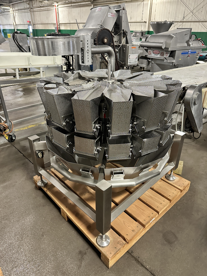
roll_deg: -2.2
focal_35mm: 24
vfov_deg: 71.6
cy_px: 138
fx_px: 191
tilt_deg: -28.7
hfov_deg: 56.8
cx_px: 104
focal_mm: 6.86
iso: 640
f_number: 1.78
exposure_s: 1/40
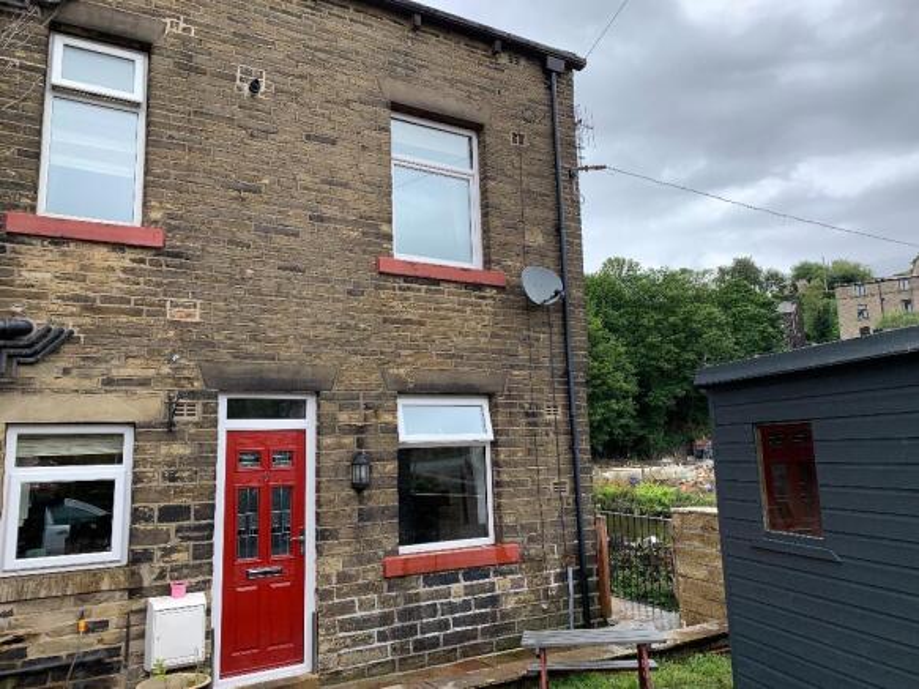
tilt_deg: +8.2
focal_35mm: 26
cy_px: 344
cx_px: 460
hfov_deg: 67.3
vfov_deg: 53.0
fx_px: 690
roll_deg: +1.5
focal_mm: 4.25
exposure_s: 1/829
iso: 25
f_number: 1.8
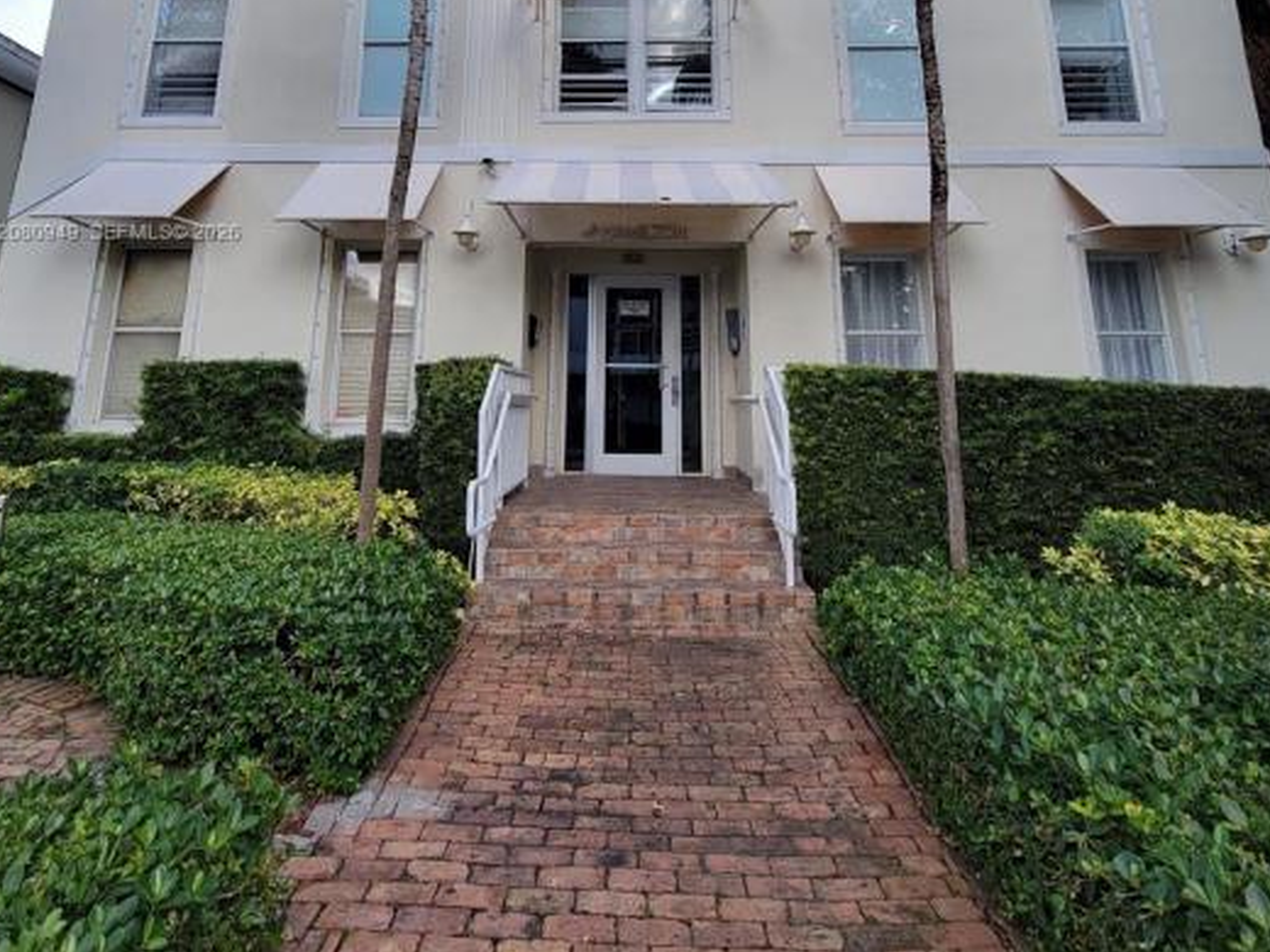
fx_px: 660
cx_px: 628
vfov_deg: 66.9
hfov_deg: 87.8
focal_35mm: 18
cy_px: 234
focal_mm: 2.2
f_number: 2.2
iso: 50
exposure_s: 1/392
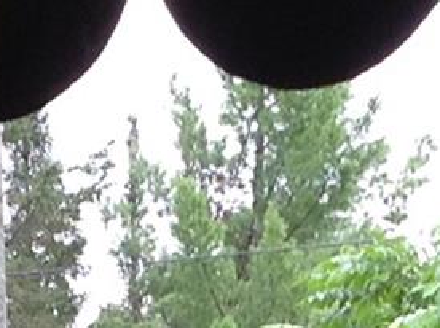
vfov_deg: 5.5
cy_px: 859
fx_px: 3299
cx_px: 129
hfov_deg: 7.6
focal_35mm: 260
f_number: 2.4
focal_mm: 4.28
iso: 64
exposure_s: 1/120
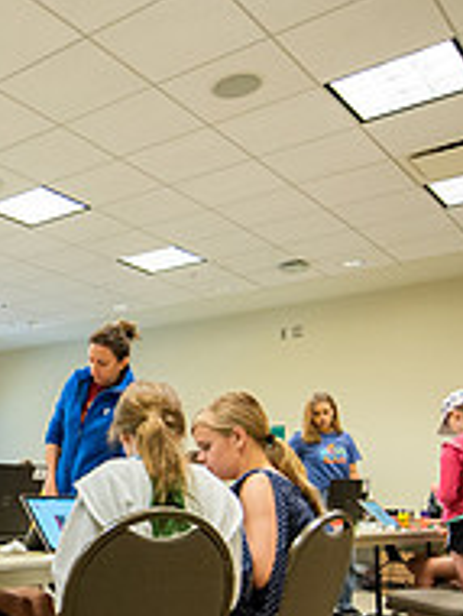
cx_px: -84
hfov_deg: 30.3
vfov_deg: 45.0
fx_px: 730
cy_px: 417
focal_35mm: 41
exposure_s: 1/250
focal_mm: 14
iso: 1000
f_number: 2.8
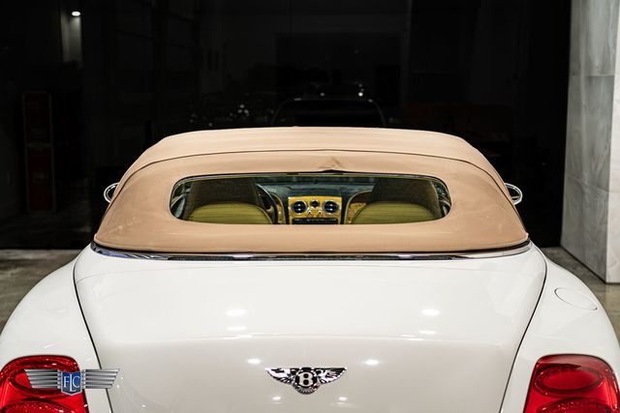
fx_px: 947
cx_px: 310
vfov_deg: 24.6
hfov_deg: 36.2
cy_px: 206
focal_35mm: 55
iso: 1250
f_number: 4
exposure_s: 1/80
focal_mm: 55
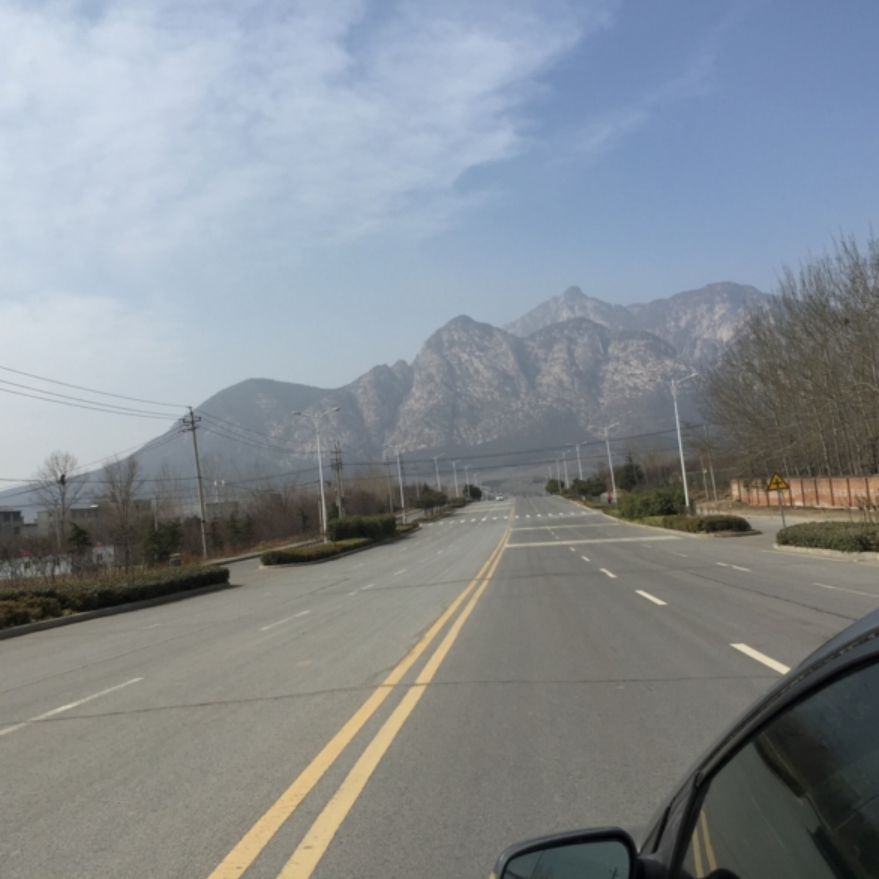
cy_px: 432
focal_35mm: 35
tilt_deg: +2.8
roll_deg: +3.1
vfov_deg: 47.2
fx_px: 1006
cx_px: 376
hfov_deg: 47.1
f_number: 2.2
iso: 32
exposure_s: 1/3300
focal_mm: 4.15
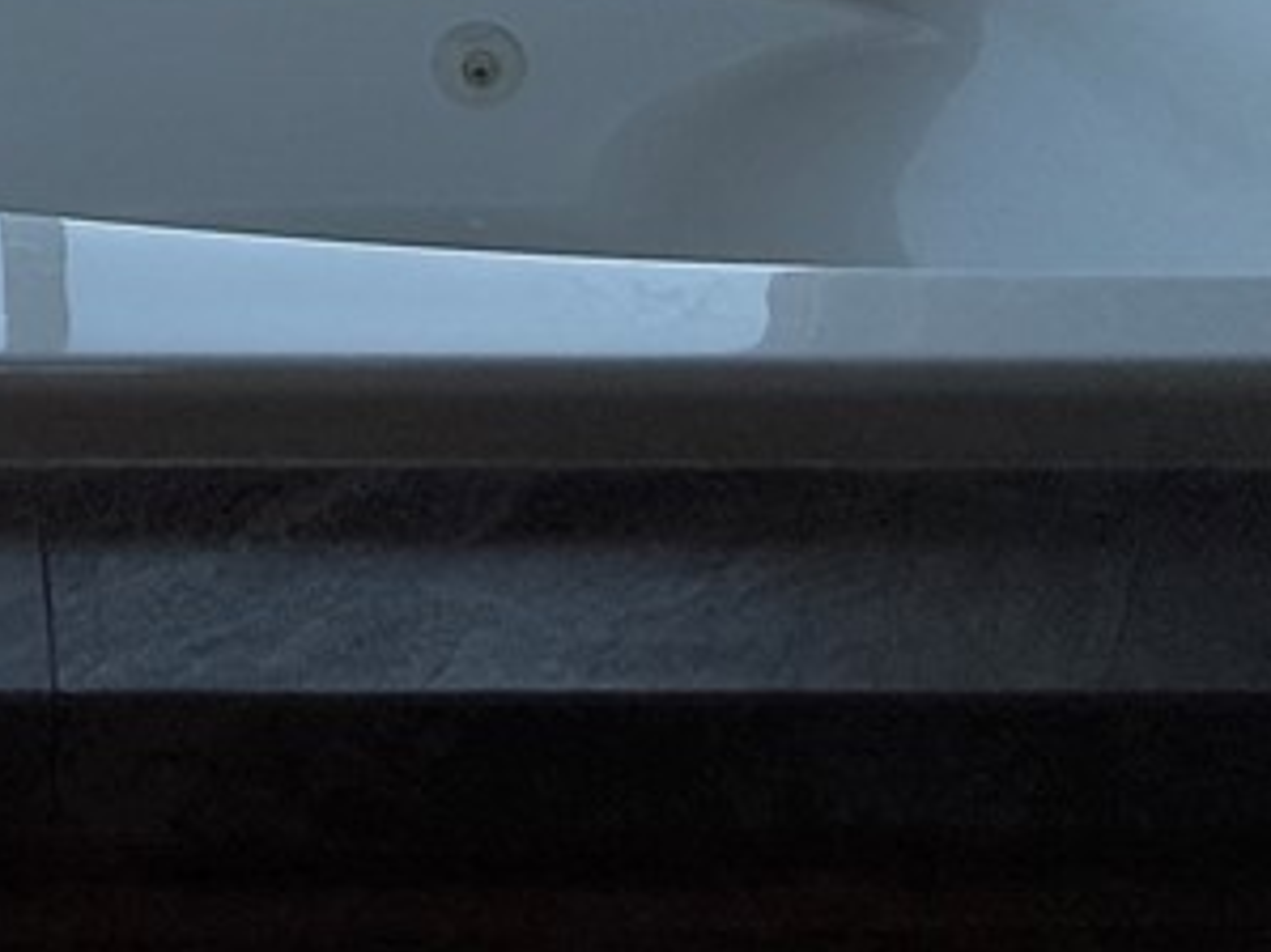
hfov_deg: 35.2
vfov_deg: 24.0
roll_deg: +0.0
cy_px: -468
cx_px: -55
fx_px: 1762
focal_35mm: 48
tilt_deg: -11.5
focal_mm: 2.22
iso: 50
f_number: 2.2
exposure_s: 1/664
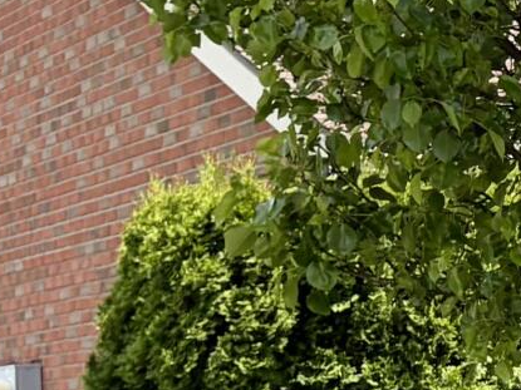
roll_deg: +4.7
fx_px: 2829
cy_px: 262
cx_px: 1284
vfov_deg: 7.9
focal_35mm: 188
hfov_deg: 9.3
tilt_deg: +3.6
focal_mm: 5.96
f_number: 1.6
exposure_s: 1/2208
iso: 64
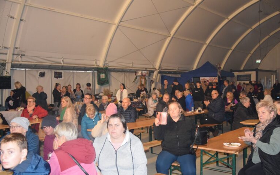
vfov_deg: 34.4
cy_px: 94
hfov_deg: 52.8
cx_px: 140
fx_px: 282
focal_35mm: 37
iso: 3200
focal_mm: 24
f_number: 3.8
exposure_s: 1/60
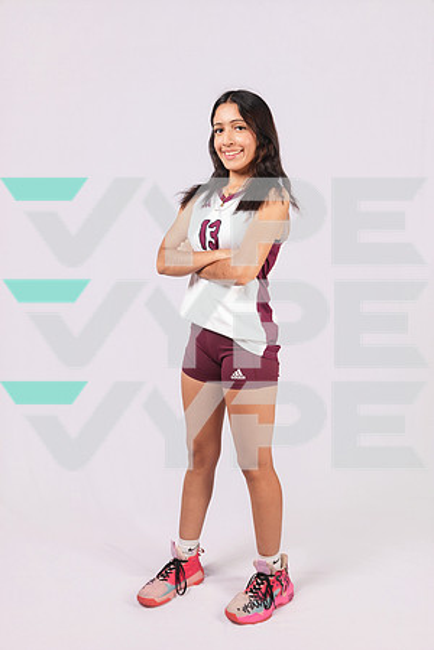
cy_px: 325
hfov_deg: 38.9
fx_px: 615
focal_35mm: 34
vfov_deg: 55.8
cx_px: 217
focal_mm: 34
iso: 160
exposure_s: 1/125
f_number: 5.6
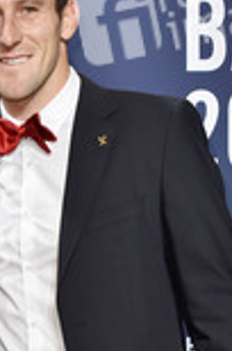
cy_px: 353
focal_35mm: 109
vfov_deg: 18.3
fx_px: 1058
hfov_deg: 12.3
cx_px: -16
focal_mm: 42
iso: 1000
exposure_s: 1/160
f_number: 6.3
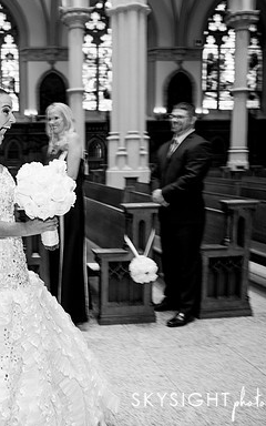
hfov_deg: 32.0
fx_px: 429
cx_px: 4
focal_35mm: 37
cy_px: 212
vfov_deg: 52.7
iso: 1250
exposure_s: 1/80
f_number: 2.8
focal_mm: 24
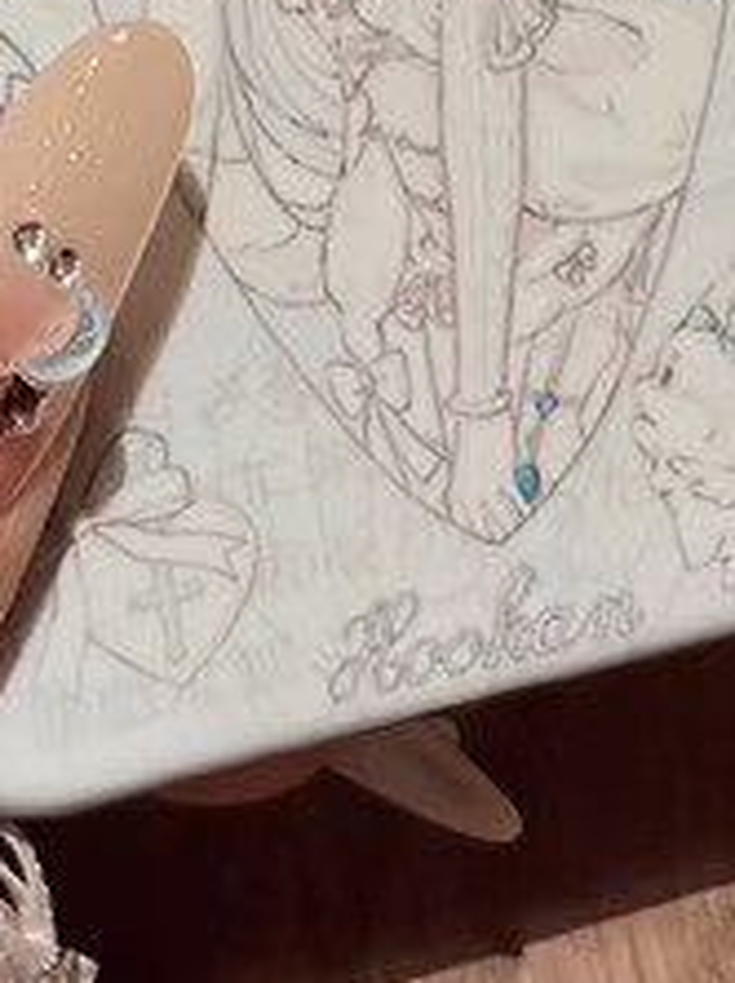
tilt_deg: -53.4
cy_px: -748
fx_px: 5389
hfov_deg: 7.8
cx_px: 279
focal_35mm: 190
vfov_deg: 9.9
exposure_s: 1/33
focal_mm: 5.96
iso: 200
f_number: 1.6
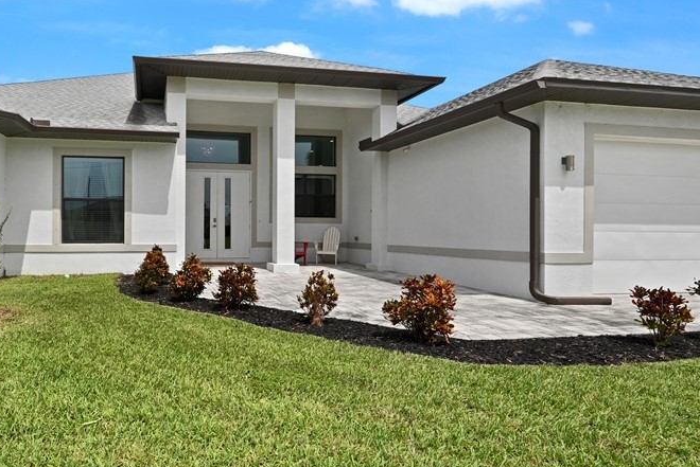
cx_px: 223
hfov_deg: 73.3
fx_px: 448
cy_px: 212
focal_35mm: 23
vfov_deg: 55.1
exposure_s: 1/30
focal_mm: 14
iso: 200
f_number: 11
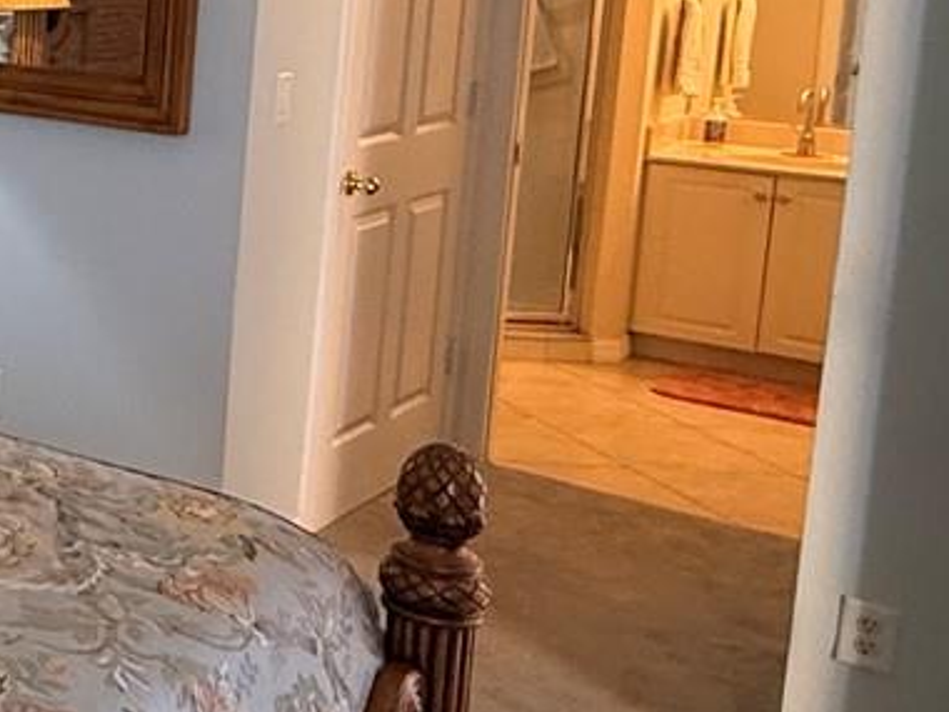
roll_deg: -1.5
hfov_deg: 23.9
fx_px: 1617
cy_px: 75
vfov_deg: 24.1
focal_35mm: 59
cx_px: -562
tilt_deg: -5.6
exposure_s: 1/88
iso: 400
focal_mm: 2.22
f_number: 2.2
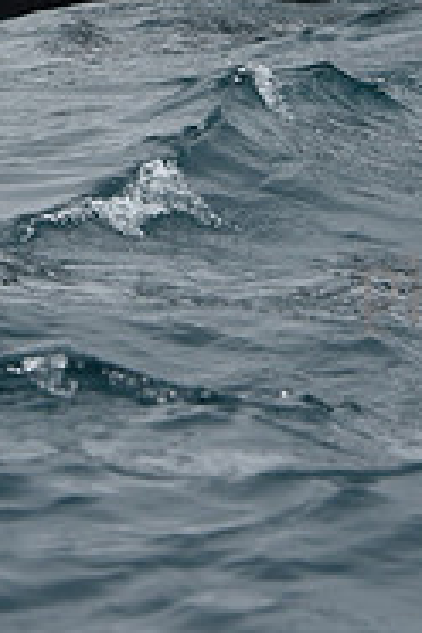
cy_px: -225
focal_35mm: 390
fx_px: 6857
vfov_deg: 5.3
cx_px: 179
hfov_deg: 3.5
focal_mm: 125
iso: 250
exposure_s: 1/800
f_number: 10
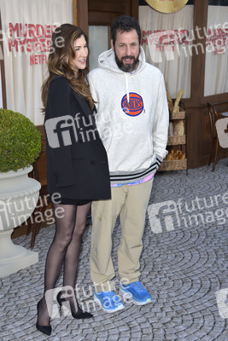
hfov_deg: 21.9
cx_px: 114
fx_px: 588
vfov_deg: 32.4
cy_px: 170
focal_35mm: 62
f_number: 6.3
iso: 320
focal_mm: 62
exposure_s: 1/250
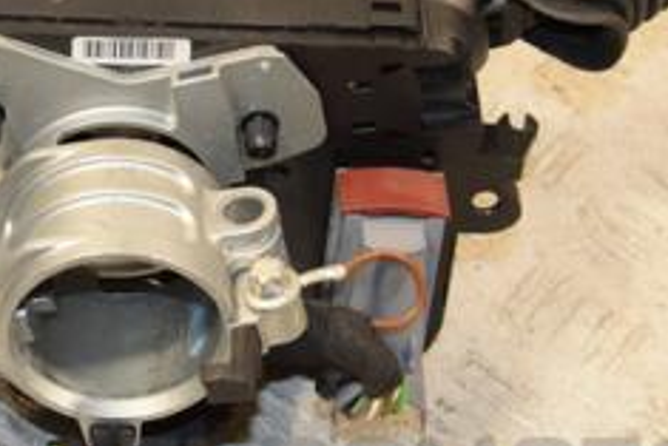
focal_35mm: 153
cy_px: 102
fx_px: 2841
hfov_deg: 13.3
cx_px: 68
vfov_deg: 9.0
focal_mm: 40
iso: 800
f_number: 7.1
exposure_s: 1/200
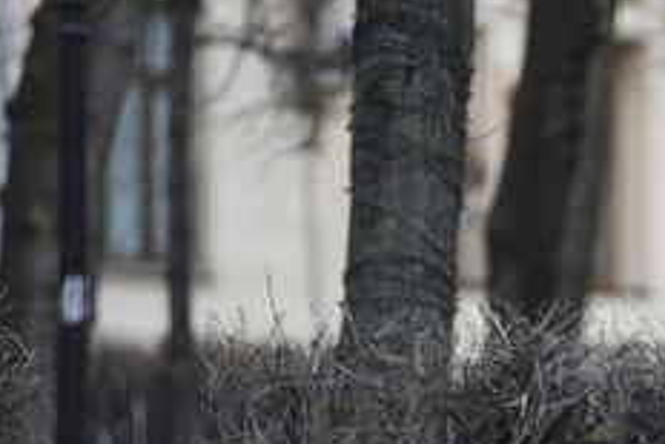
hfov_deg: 3.4
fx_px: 11145
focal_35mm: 603
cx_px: 943
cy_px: 507
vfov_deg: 2.3
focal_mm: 200
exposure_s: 1/125
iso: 400
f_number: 2.8
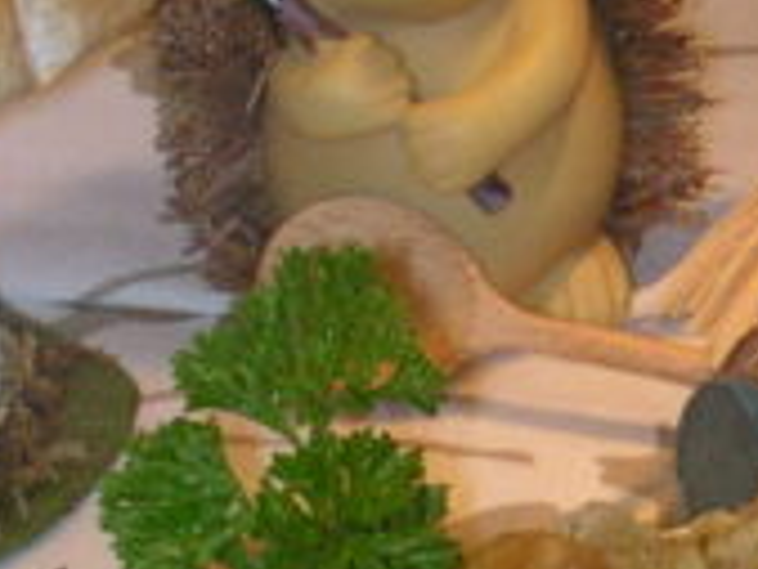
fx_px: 3681
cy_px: 605
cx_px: 1036
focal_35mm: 168
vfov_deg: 8.8
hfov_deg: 11.4
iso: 100
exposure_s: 1/30
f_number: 4.5
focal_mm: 5.6
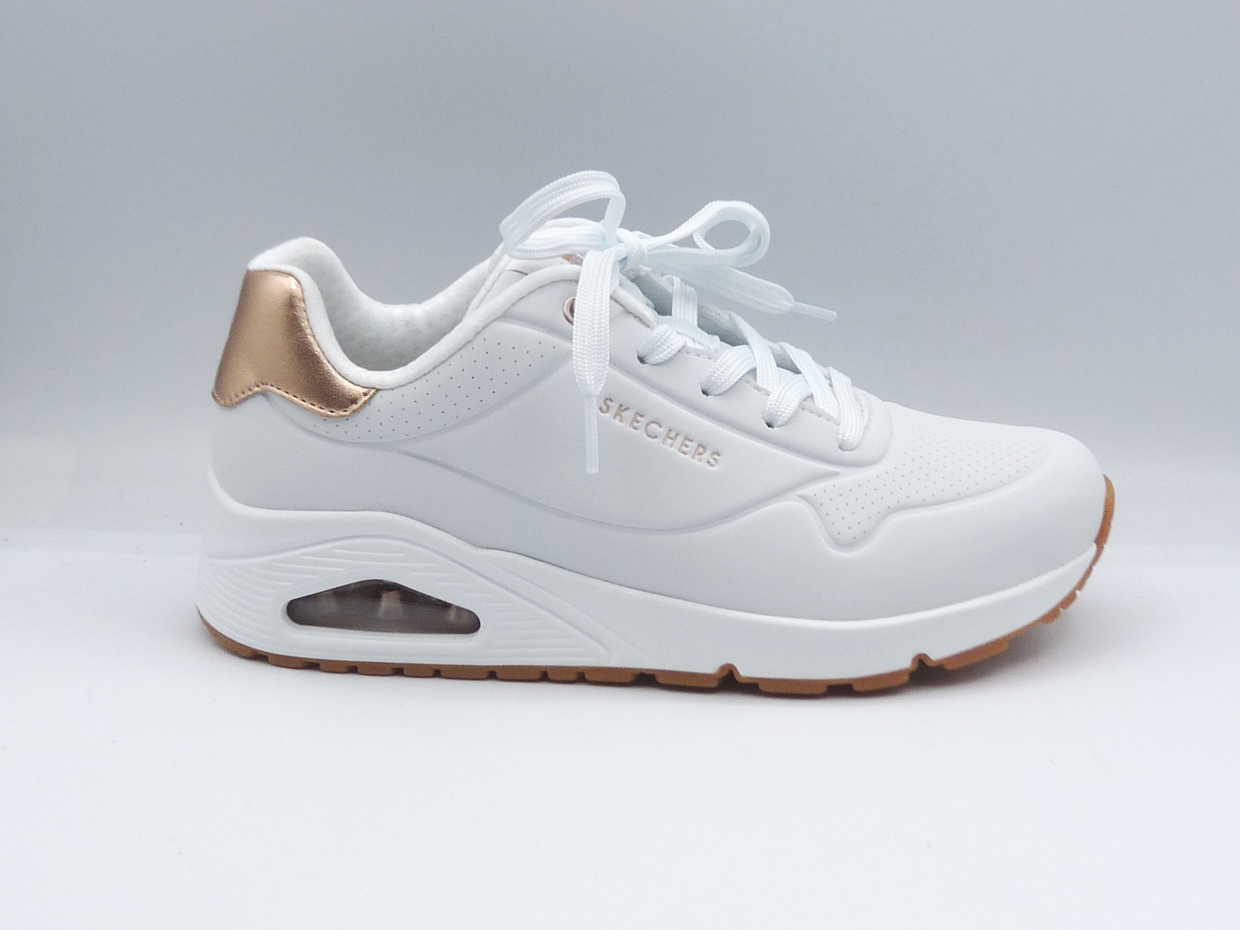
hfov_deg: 37.5
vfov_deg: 28.6
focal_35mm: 51
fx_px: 1827
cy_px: 465
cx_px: 620
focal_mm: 5.1
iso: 100
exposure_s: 1/250
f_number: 5
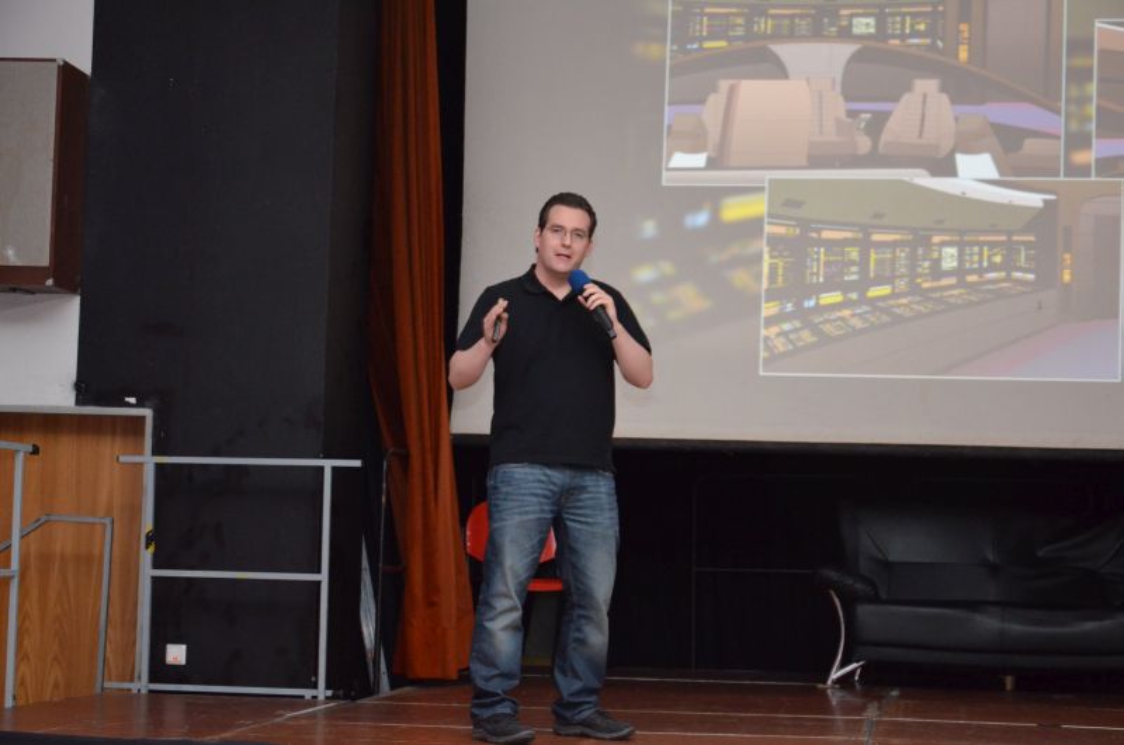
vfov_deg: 18.8
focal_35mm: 72
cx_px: 562
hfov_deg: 28.1
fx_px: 2244
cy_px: 372
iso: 3200
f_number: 4.8
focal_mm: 48
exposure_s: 1/60
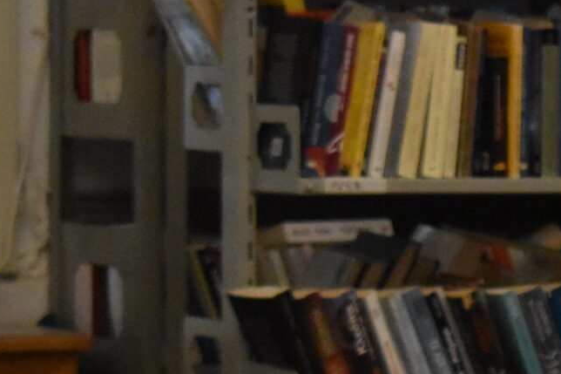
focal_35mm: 328
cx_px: 936
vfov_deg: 4.2
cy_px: 435
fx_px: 5110
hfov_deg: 6.2
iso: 5000
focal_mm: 55
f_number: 5.6
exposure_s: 1/125
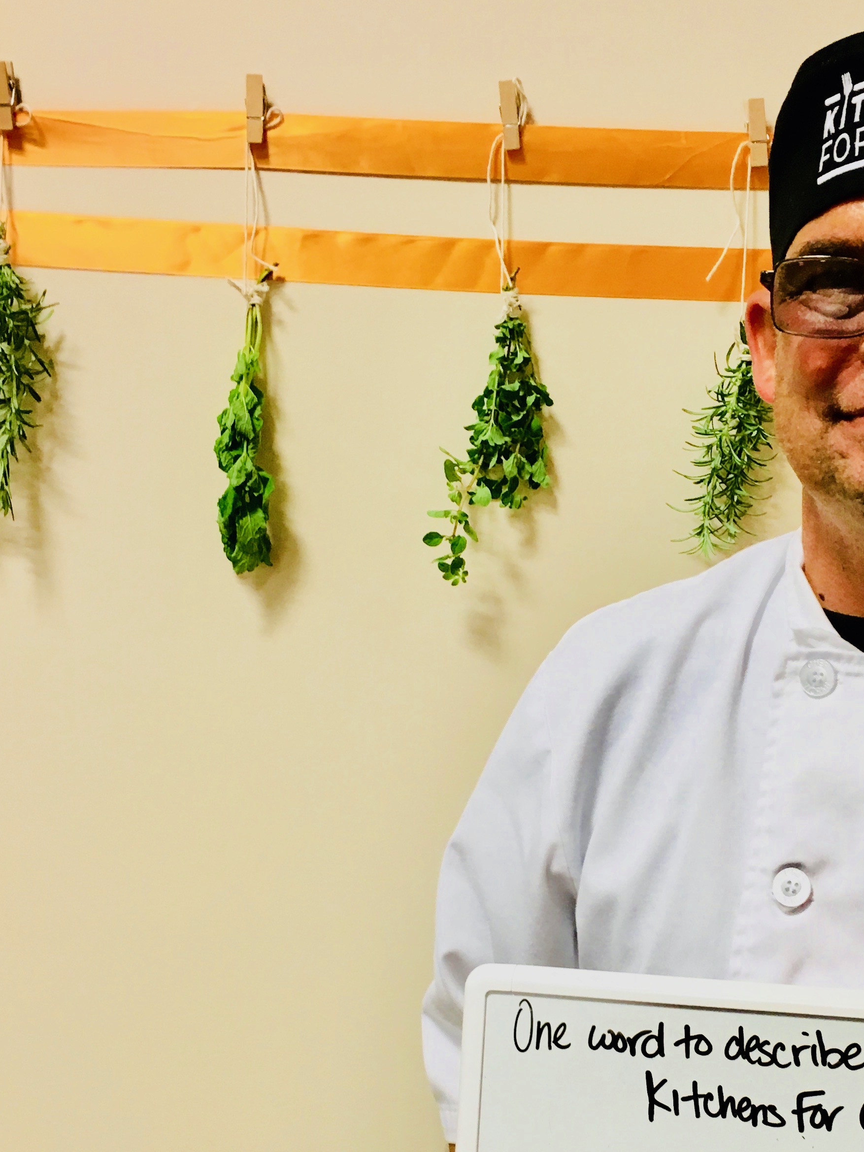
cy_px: 801
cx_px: 638
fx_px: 1664
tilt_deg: -10.6
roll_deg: -0.9
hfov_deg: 28.7
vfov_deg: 37.6
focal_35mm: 50
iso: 80
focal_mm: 4.15
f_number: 2.2
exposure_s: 1/30
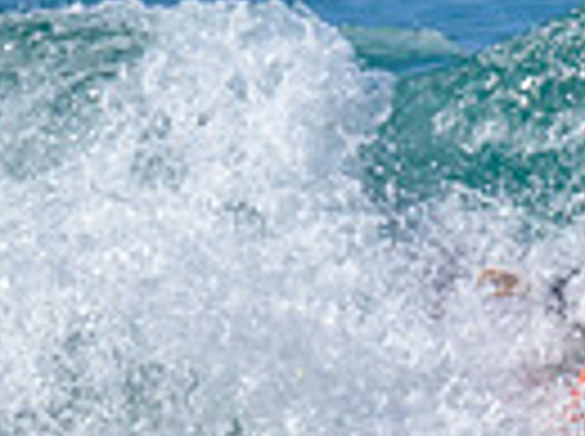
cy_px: 312
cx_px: 1089
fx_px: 79822
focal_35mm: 4732
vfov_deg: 0.3
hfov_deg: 0.4
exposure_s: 1/2000
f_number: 6.3
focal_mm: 800
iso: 450
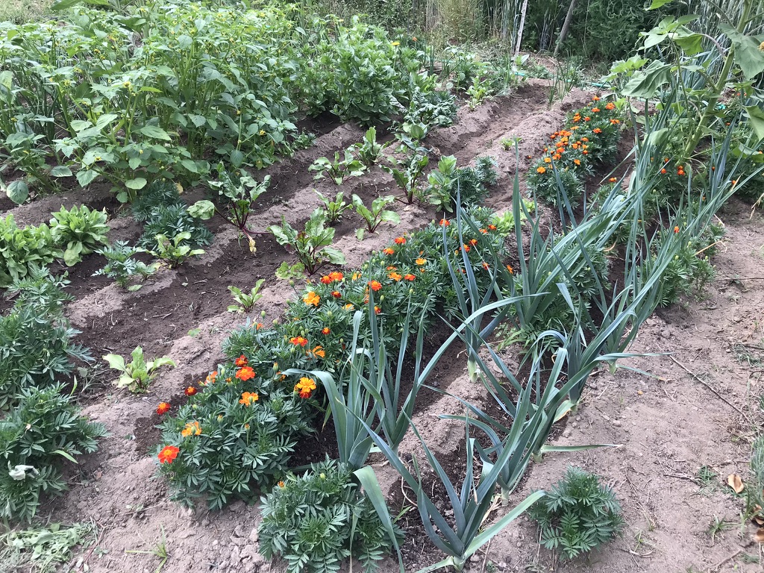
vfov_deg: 49.7
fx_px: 618
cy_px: 286
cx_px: 382
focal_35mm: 28
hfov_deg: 63.4
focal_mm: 3.99
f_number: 1.8
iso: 20
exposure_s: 1/499
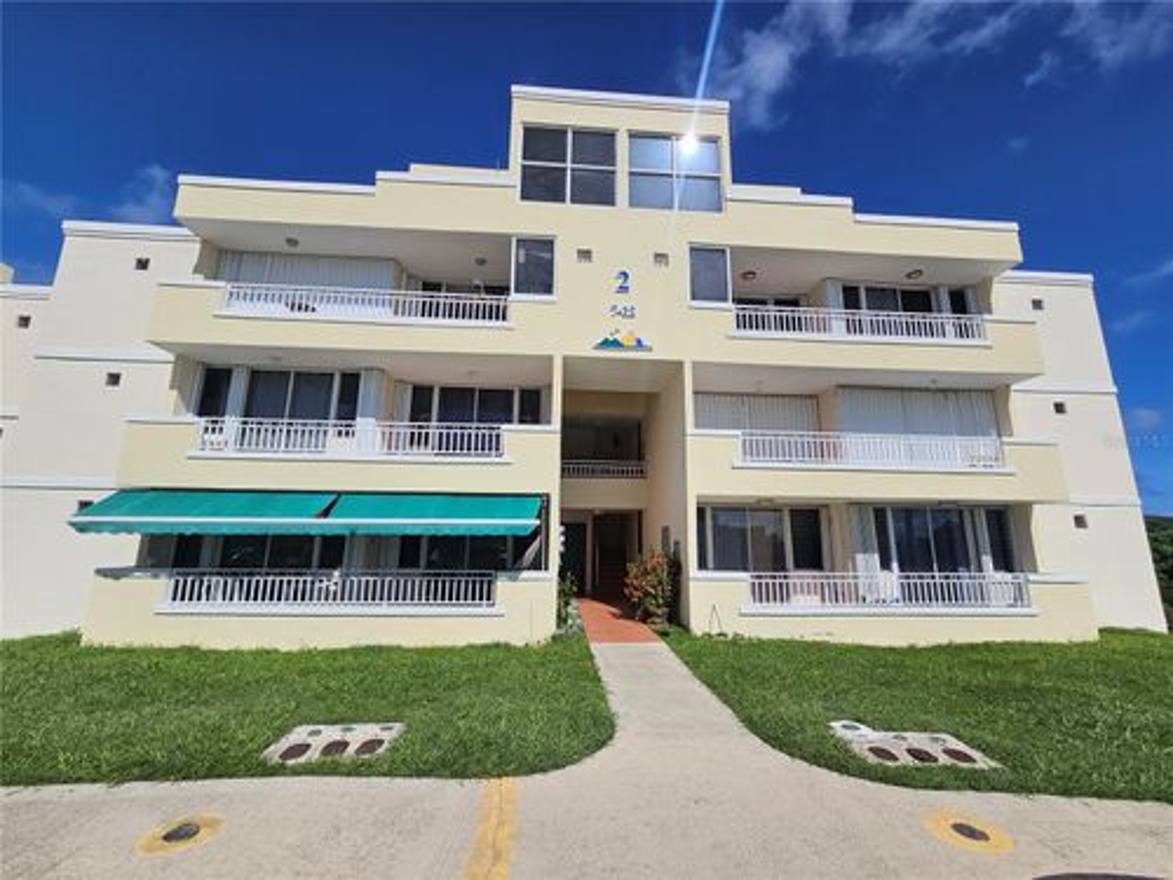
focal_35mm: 13
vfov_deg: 89.9
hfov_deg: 106.2
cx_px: 586
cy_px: 440
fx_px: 441
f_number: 2.2
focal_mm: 2.2
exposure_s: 1/6151
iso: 50
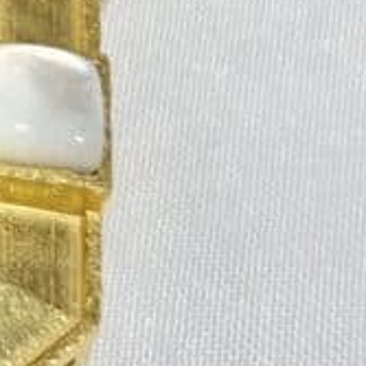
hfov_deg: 6.1
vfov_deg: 6.1
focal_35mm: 282
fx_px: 3373
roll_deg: +5.0
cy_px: -153
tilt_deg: -27.2
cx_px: -318
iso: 32
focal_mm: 5.96
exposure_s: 1/251
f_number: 1.6
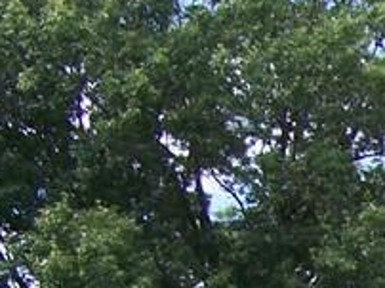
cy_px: 689
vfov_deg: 7.2
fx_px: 2144
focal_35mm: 193
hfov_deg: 9.5
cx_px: 812
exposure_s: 1/250
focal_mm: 6.3
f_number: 4
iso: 64
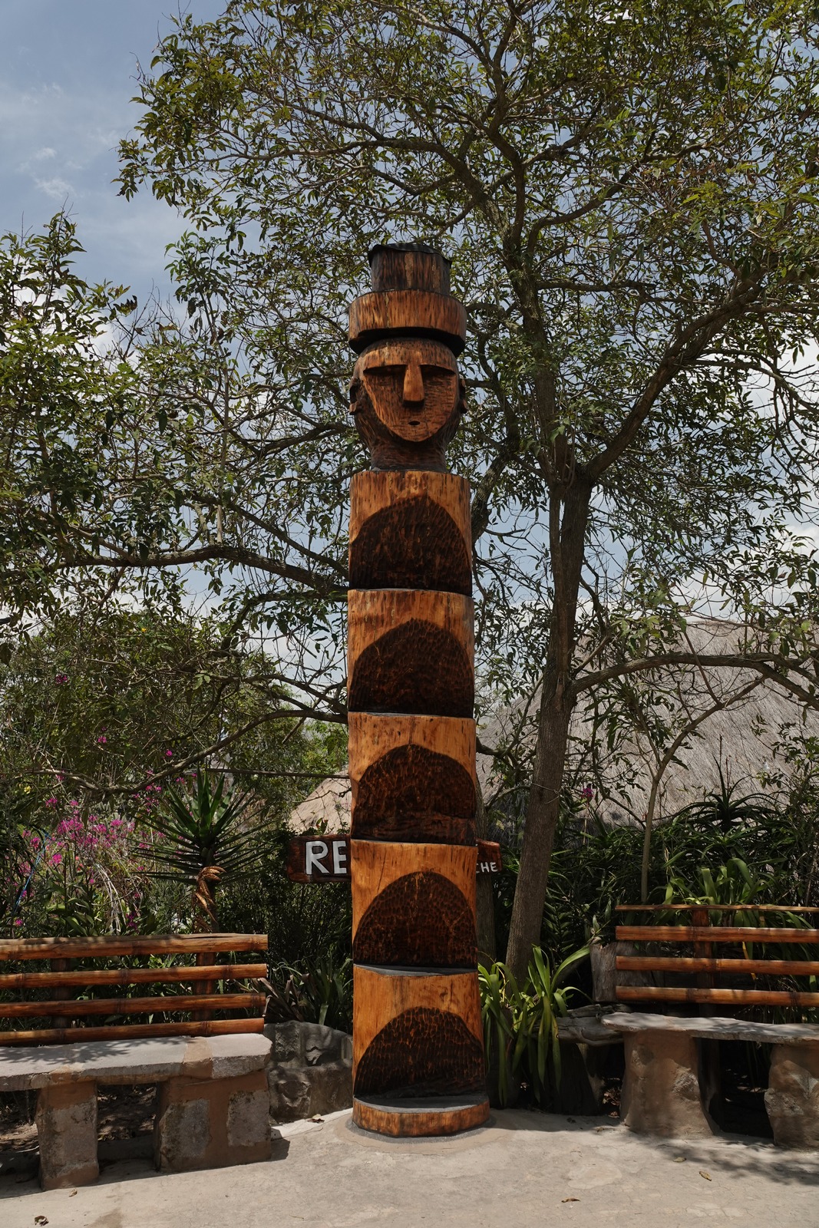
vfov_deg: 58.7
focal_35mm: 32
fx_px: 1092
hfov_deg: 41.1
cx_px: 410
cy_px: 614
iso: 100
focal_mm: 11.77
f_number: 2.8
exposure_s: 1/800
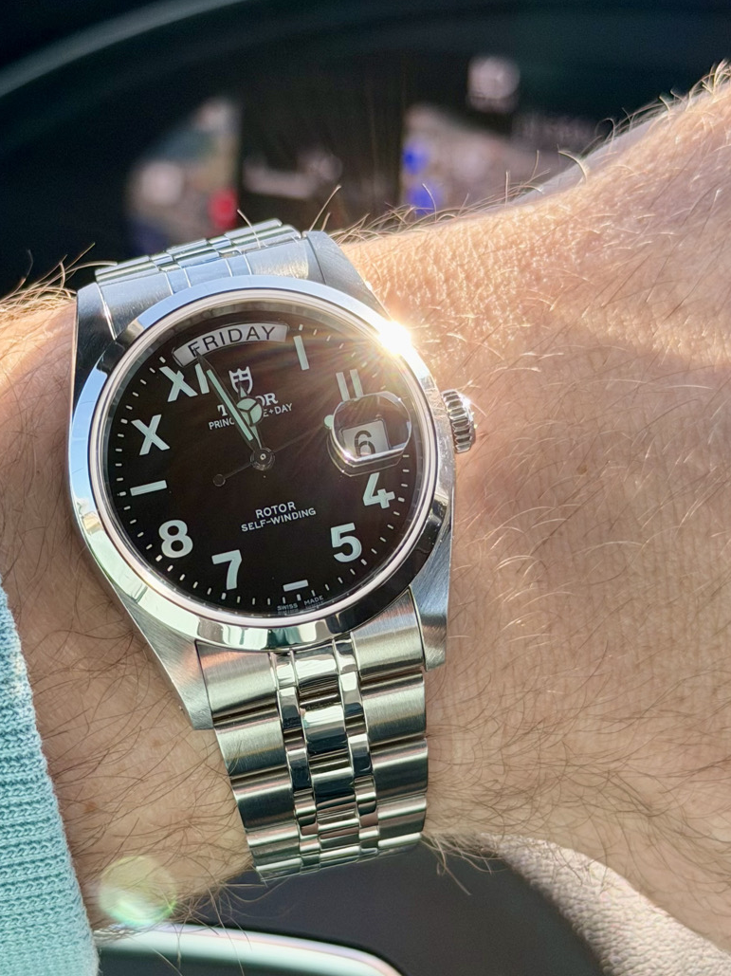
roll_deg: -0.1
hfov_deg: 20.9
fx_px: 1972
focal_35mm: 70
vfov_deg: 27.7
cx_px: 264
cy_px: 625
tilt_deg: -28.1
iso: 80
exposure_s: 1/615
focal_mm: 6.76
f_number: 1.78
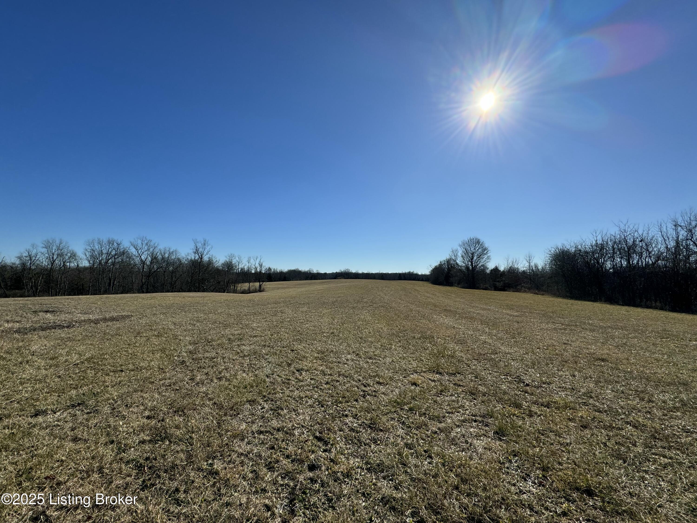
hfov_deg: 102.1
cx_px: 348
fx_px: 282
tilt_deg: +3.4
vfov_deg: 85.7
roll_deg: -0.8
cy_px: 262
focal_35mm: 14
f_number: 2.2
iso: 50
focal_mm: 2.22
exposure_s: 1/3717
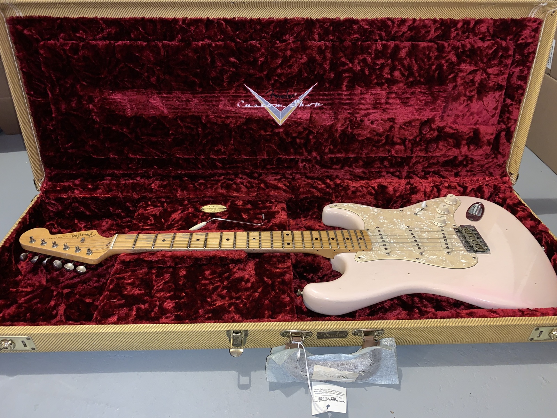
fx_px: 418
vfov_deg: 53.1
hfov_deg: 67.3
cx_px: 278
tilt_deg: -35.2
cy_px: 209
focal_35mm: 26
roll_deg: -0.5
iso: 80
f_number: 1.8
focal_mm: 4.25
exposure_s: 1/4
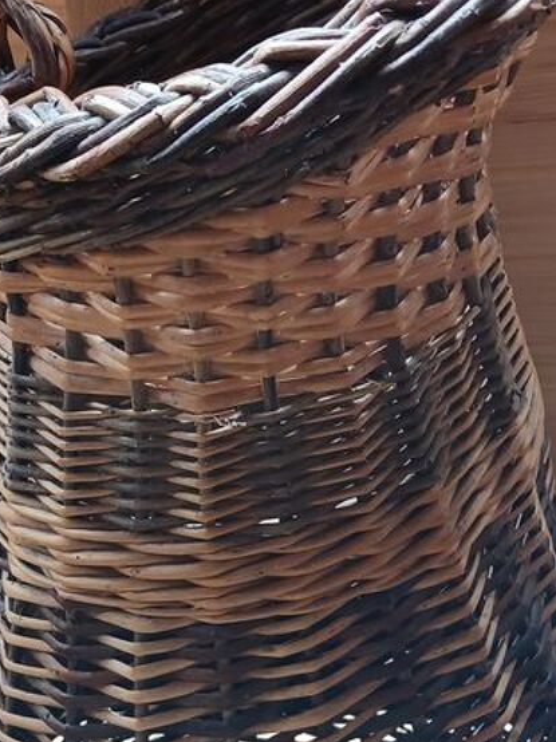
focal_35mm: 65
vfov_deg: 29.4
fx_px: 1393
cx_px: 178
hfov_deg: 22.5
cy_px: 547
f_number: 1.8
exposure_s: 1/50
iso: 250
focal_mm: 4
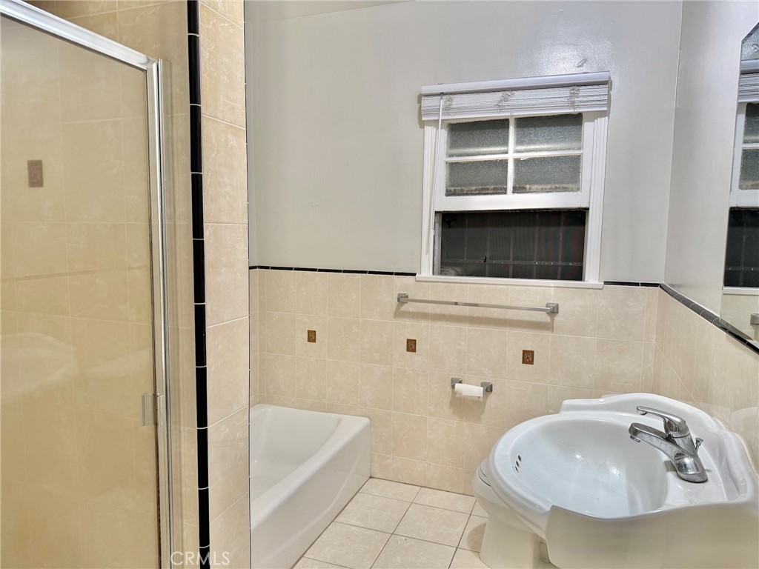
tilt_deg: -6.1
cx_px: 380
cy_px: 284
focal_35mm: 24
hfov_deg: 71.6
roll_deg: -1.0
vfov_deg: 56.8
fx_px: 526
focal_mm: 6.76
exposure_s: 1/60
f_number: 1.78
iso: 125
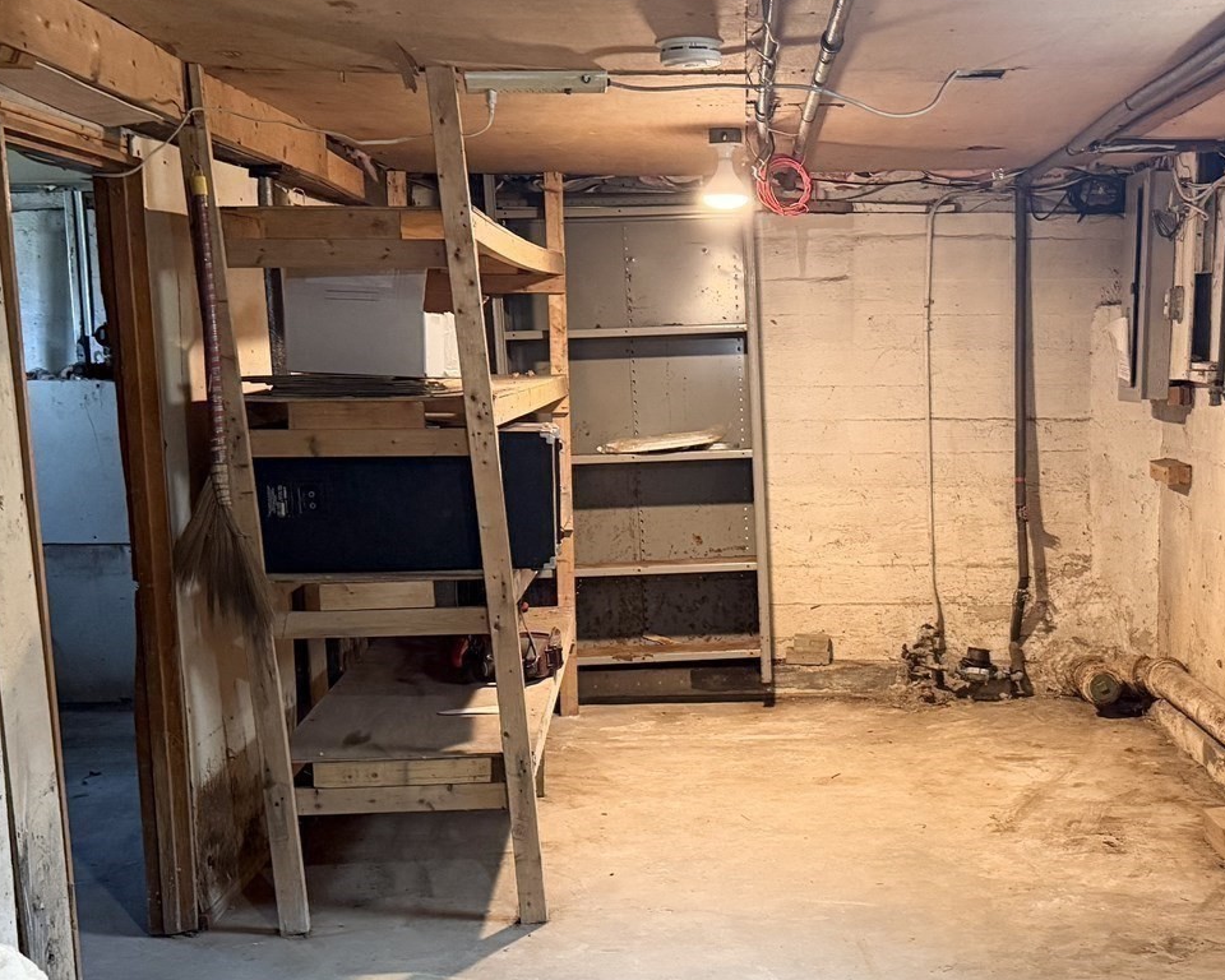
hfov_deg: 36.9
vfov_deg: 29.9
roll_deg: -0.6
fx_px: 1813
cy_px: 695
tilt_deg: -10.0
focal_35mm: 50
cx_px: 824
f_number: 1.78
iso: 640
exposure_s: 1/60
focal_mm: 6.76
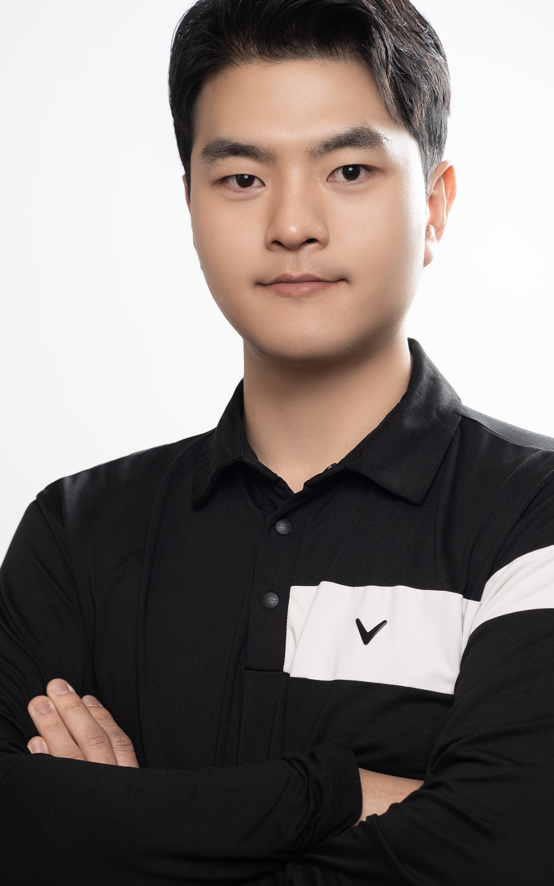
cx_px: 307
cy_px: 476
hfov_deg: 12.7
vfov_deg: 20.2
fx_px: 2489
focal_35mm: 103
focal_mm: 45.5
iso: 250
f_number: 2.8
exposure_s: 1/125
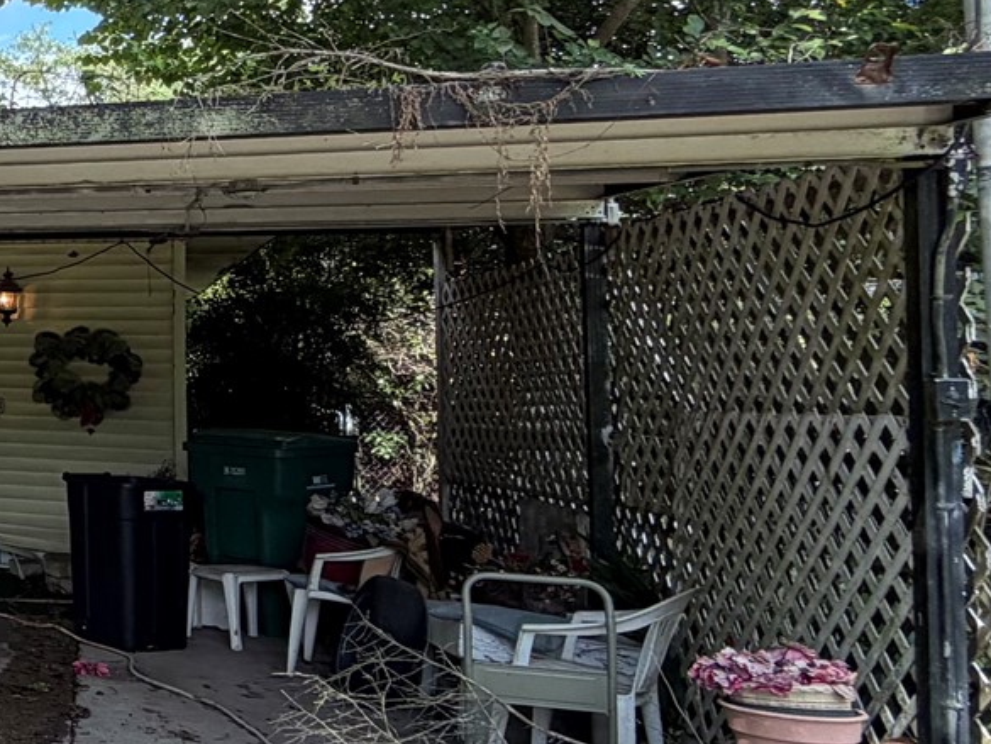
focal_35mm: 49
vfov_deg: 29.6
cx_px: -549
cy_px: 283
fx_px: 1403
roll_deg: -0.8
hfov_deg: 26.3
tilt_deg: +3.0
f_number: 2.2
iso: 50
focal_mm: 2.22
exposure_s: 1/276
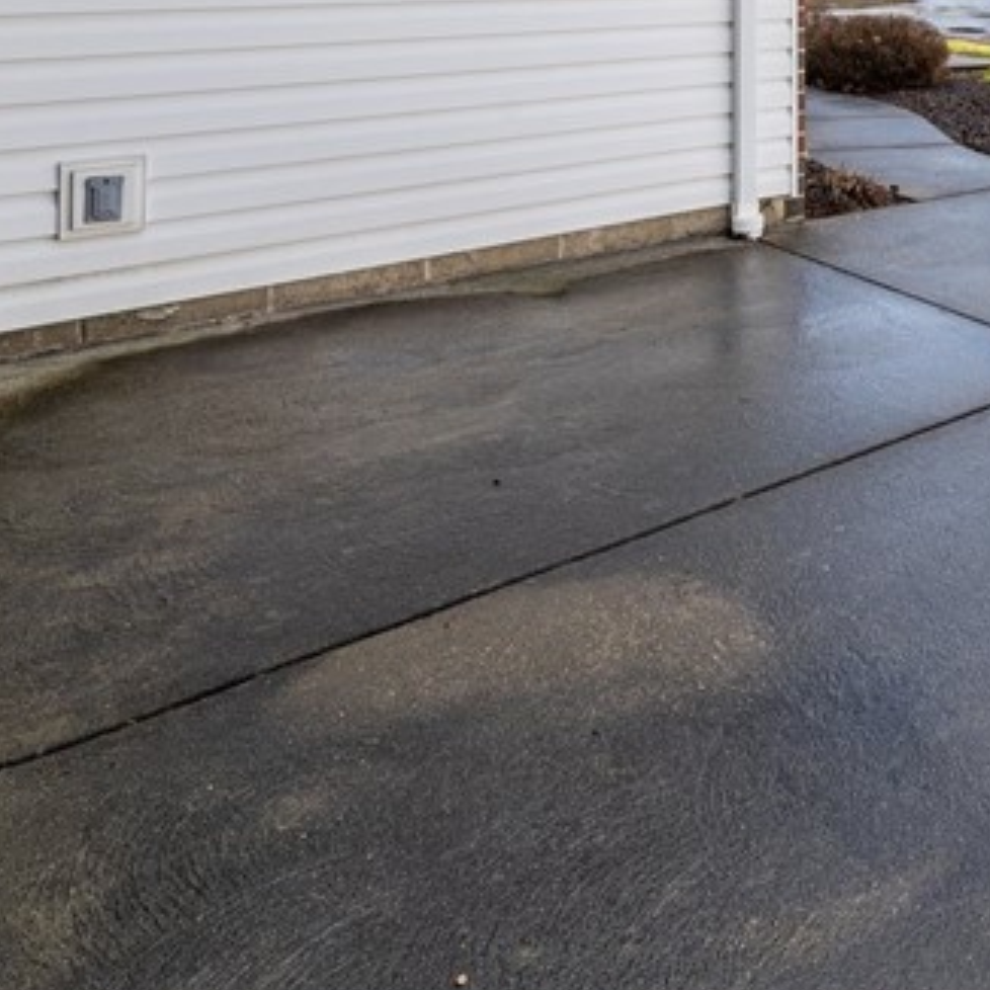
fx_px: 1100
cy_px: -53
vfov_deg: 40.7
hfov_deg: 39.8
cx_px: 1078
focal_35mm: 34
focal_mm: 12
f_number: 11
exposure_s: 1/30
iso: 50
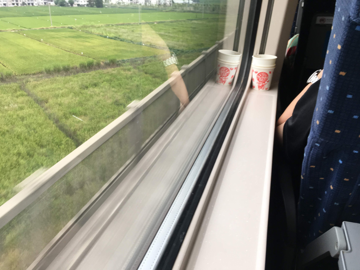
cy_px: 135
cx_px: 180
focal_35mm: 29
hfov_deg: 61.7
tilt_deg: -21.4
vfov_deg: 48.2
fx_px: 302
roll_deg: +1.0
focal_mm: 4.15
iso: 40
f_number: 2.2
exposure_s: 1/100
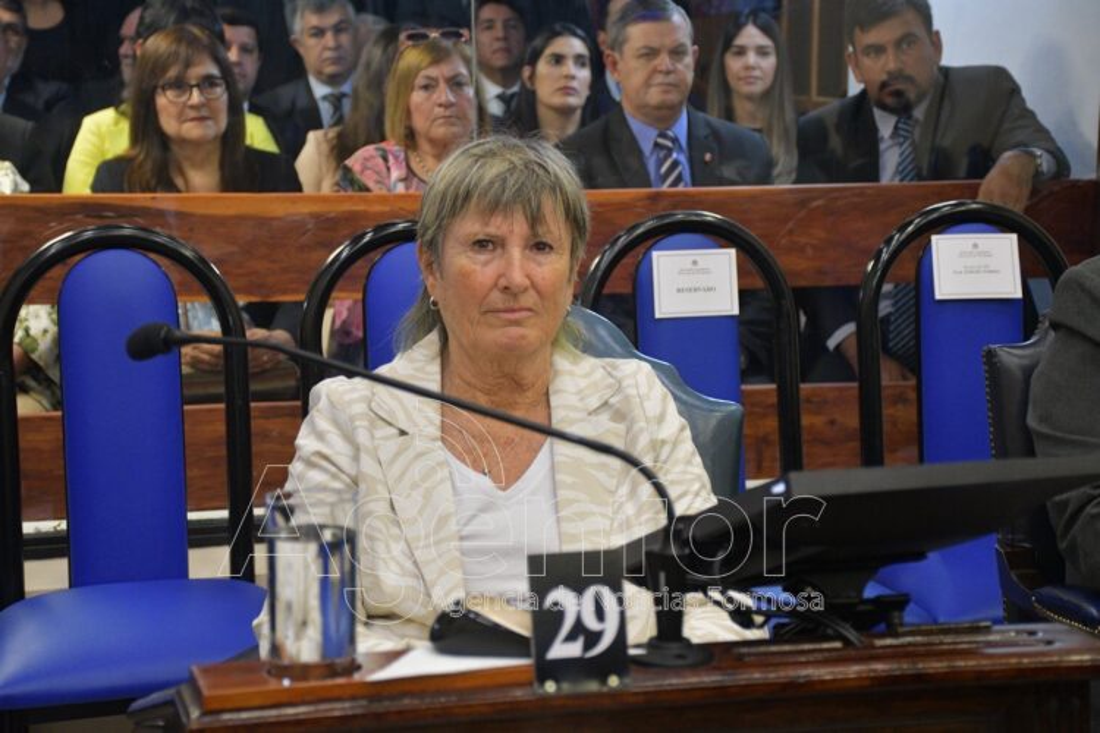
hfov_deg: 26.0
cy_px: 366
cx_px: 550
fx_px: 2383
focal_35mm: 78
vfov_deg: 17.5
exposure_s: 1/160
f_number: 4.8
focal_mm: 52
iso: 2000
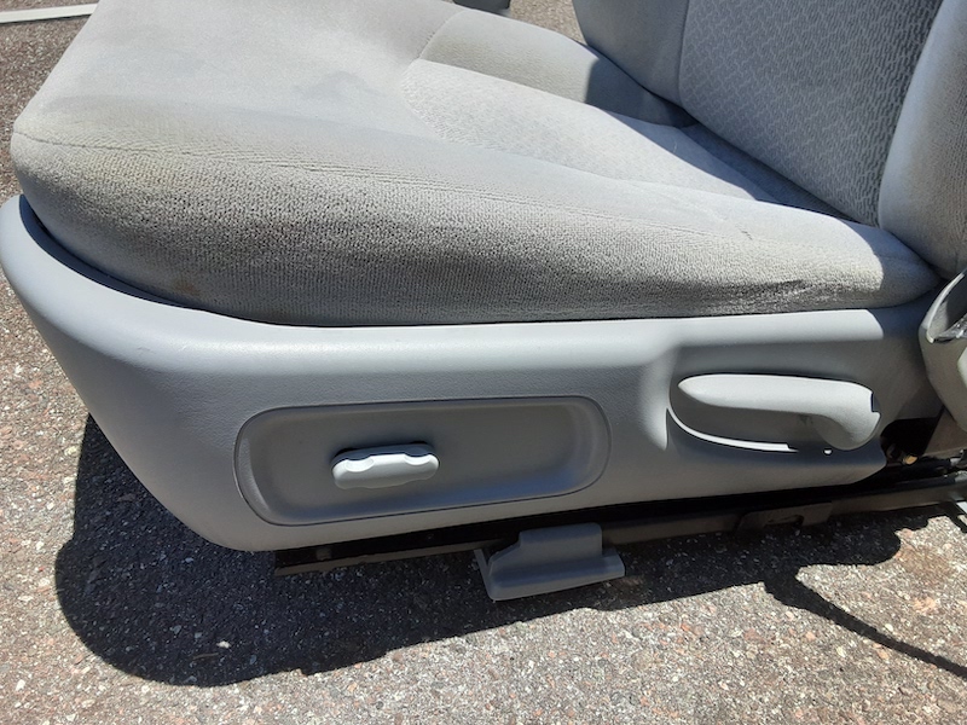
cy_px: 362
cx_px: 484
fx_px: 754
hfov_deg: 65.3
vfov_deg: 51.4
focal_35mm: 27
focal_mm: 2.91
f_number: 1.9
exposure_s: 1/1618
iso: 40
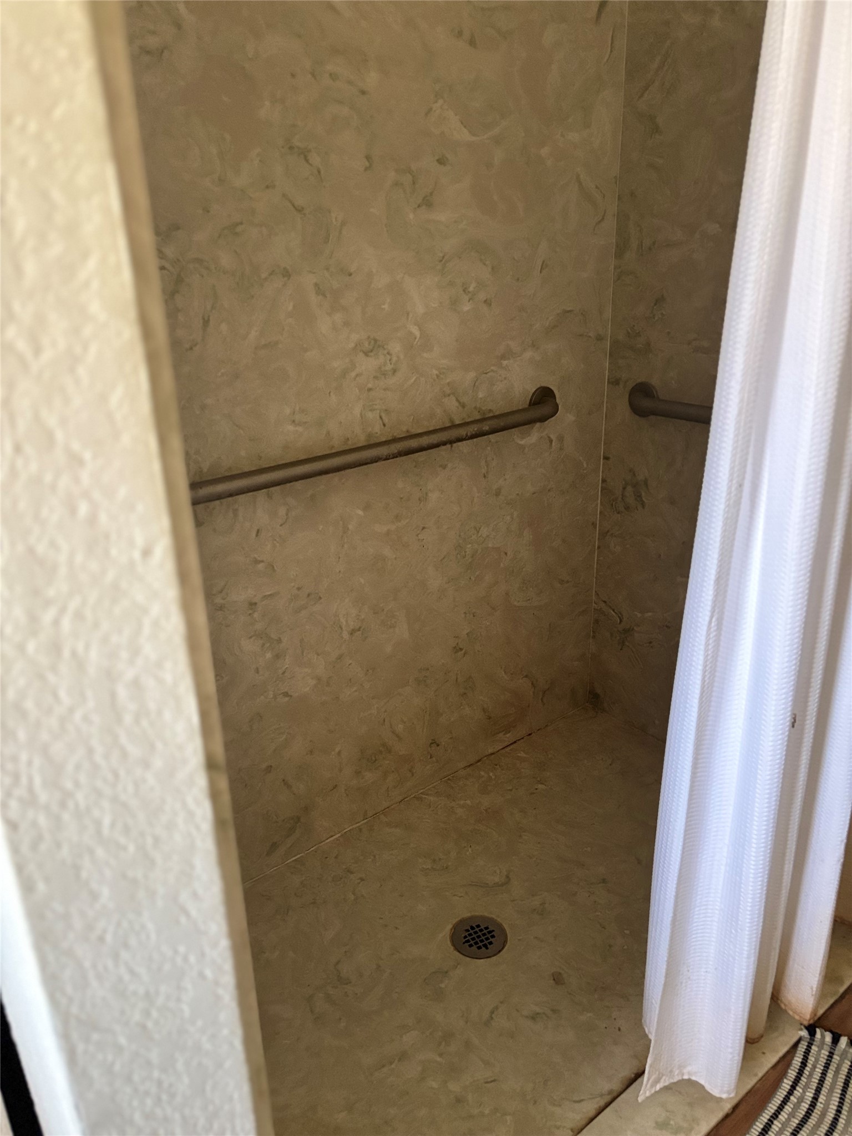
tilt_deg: -23.1
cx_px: 426
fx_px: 853
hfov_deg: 53.1
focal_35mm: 26
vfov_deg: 67.3
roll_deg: +1.9
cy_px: 568
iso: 640
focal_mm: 5.96
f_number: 1.6
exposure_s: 1/40
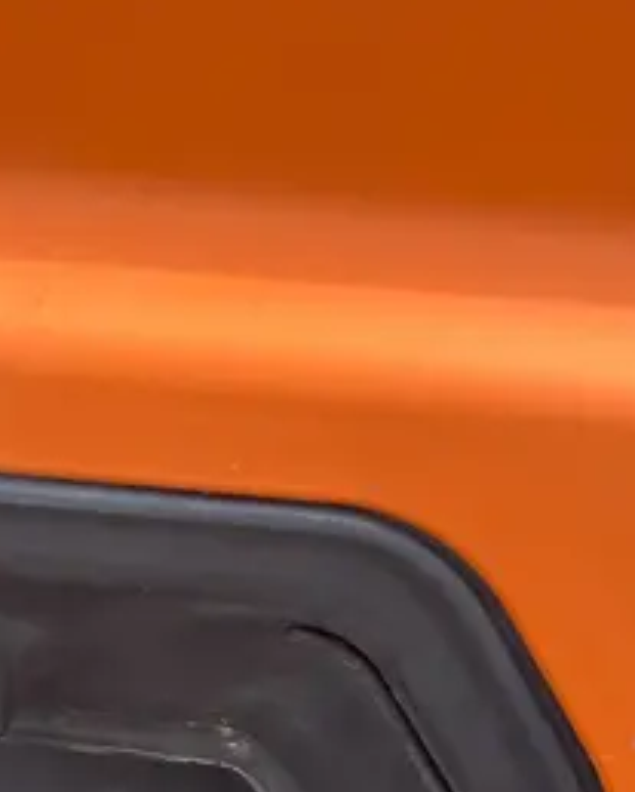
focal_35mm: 72
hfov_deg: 20.4
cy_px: 922
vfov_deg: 24.2
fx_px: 1688
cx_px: -52
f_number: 1.6
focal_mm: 5.1
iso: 50
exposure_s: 1/493
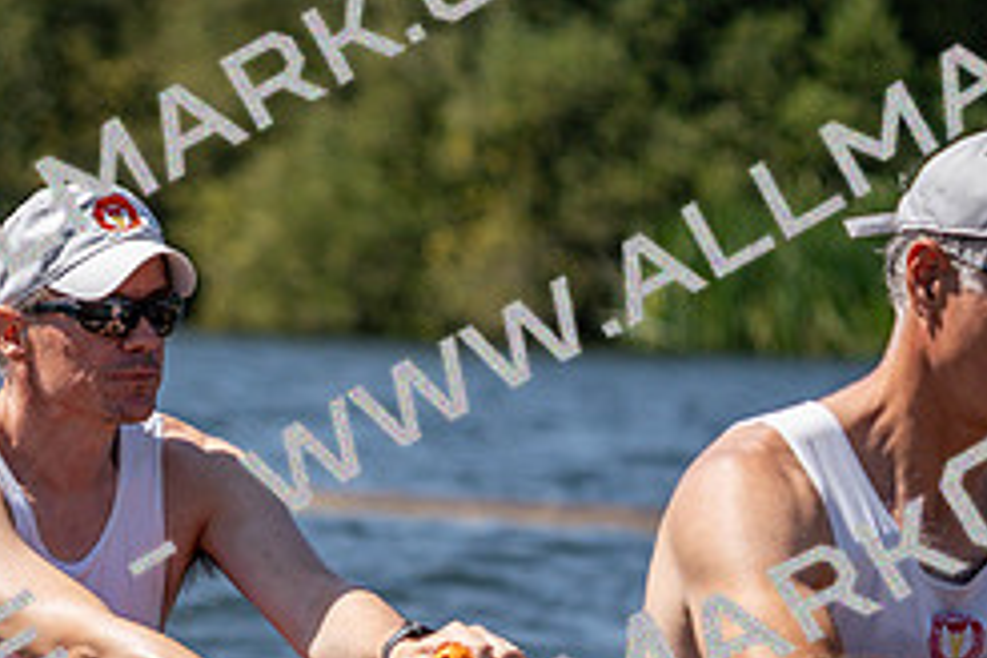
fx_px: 12940
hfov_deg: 4.4
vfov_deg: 2.9
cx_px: -52
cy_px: 580
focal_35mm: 472
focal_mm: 200
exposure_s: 1/2000
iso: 200
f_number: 5.6
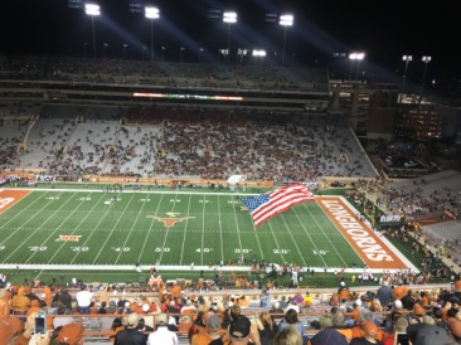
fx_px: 386
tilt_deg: -15.3
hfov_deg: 61.7
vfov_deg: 48.2
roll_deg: -1.4
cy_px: 172
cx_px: 230
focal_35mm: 29
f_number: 2.2
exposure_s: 1/30
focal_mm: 4.15
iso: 40
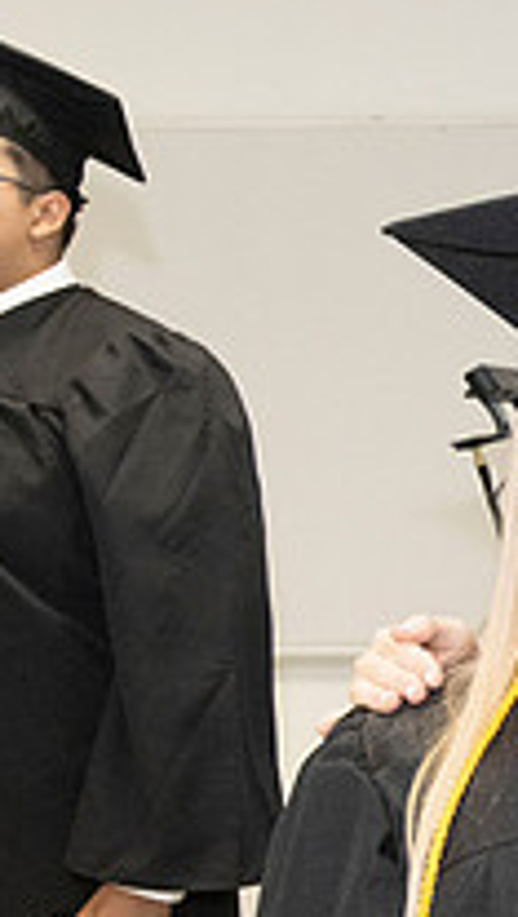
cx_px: 1235
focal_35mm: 88
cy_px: 583
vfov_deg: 24.1
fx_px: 2141
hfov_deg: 11.5
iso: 6400
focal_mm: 30
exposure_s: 1/200
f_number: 8
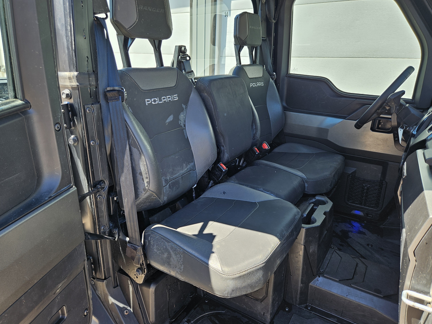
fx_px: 300
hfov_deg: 71.6
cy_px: 161
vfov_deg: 56.8
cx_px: 216
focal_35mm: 24
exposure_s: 1/180
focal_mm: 5.4
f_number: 1.8
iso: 25
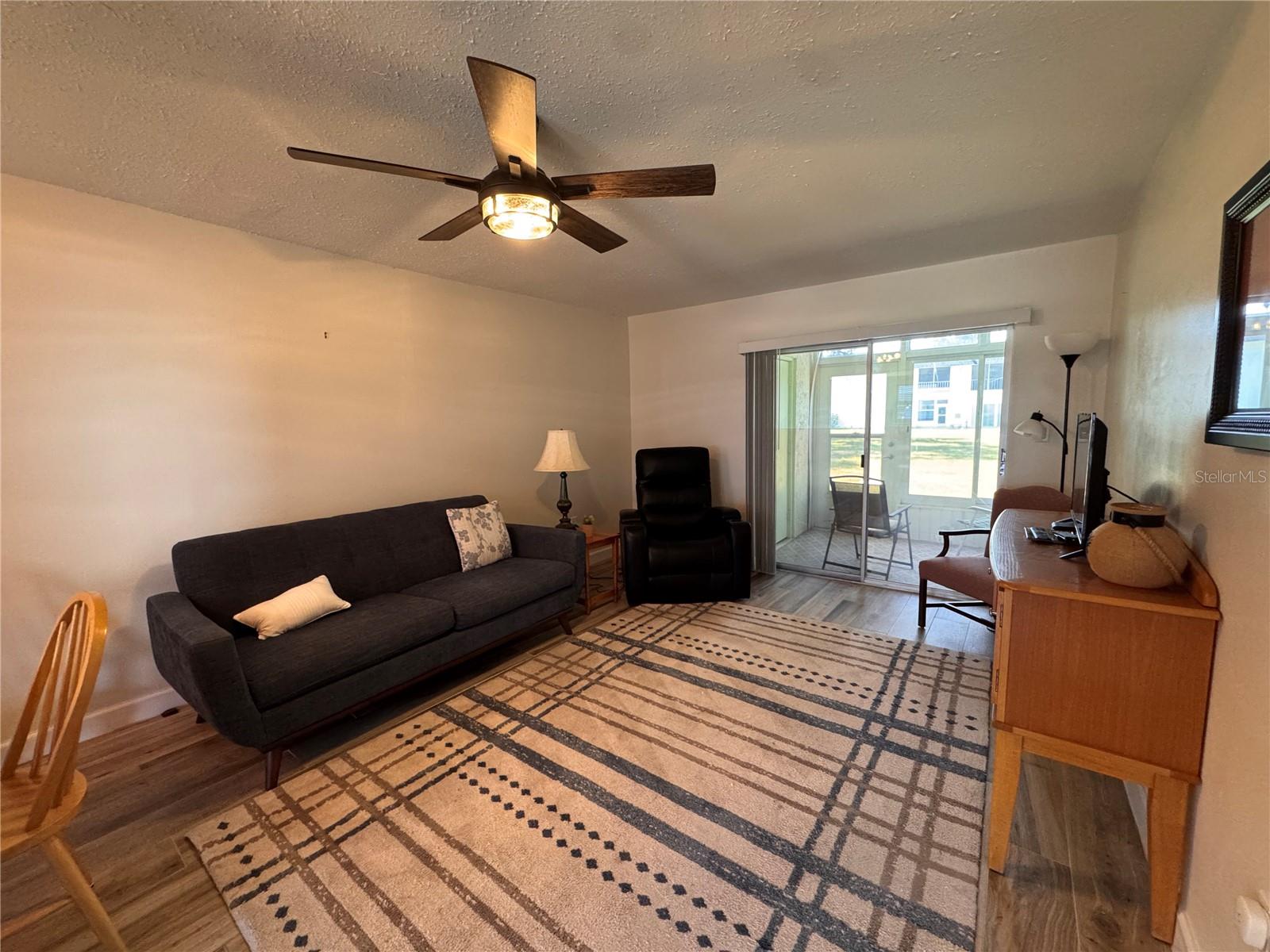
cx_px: 635
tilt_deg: -7.9
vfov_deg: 85.7
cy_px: 476
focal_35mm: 14
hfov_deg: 102.1
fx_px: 514
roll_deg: +1.4
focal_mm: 2.22
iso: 500
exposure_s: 1/60
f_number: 2.2
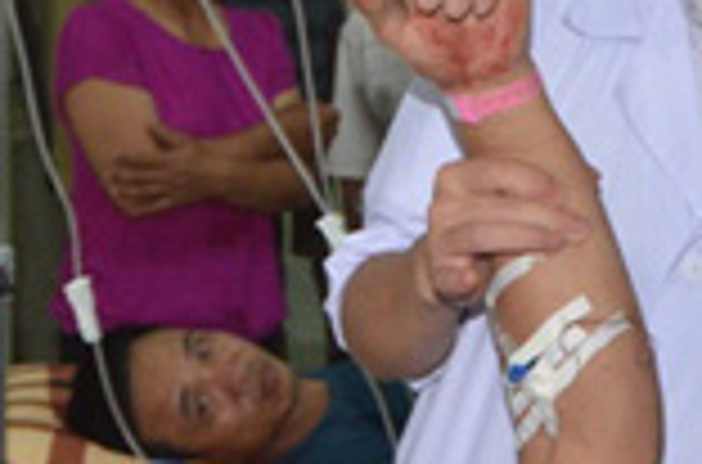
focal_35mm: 135
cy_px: 333
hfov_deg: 14.9
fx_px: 2625
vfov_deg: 10.1
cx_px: 720
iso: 1000
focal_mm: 26
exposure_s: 1/60
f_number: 5
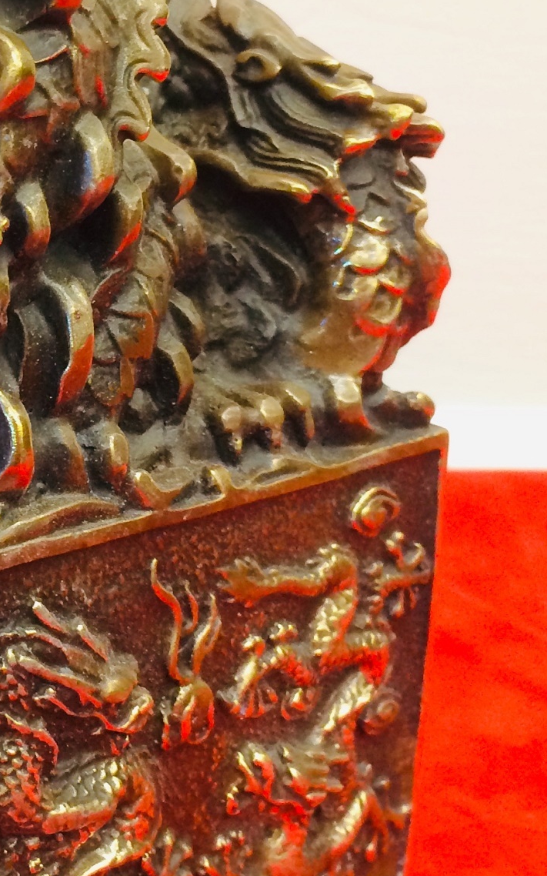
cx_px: -85
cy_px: 319
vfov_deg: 28.5
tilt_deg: -18.5
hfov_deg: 17.4
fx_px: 1718
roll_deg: -1.6
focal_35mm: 72
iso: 80
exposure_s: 1/33
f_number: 2.2
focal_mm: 4.15
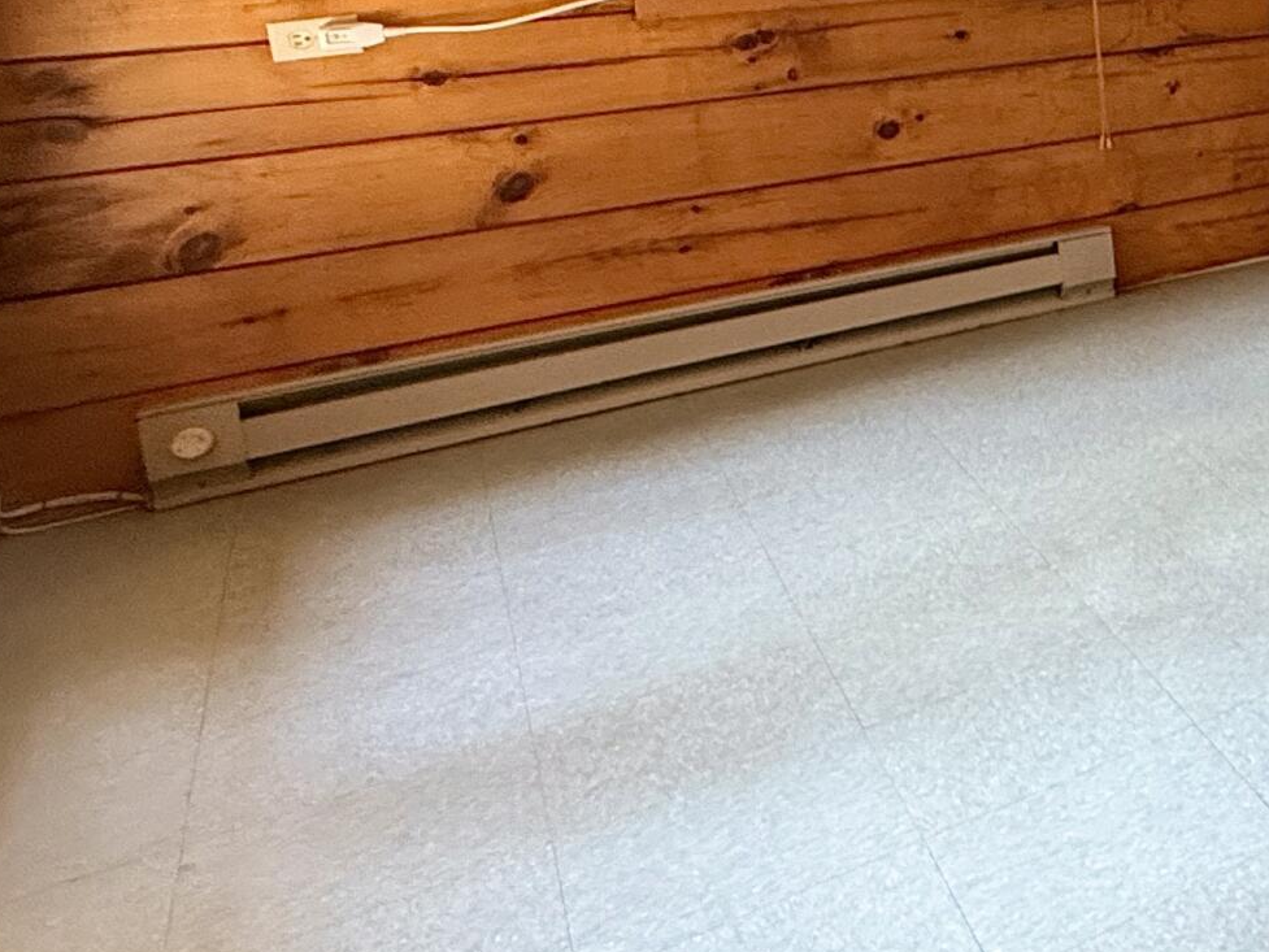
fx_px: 1577
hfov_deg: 28.0
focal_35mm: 43
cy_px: -1
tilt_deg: -7.5
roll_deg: -0.1
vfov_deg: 31.1
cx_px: 1930
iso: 400
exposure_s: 1/60
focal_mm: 2.22
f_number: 2.2
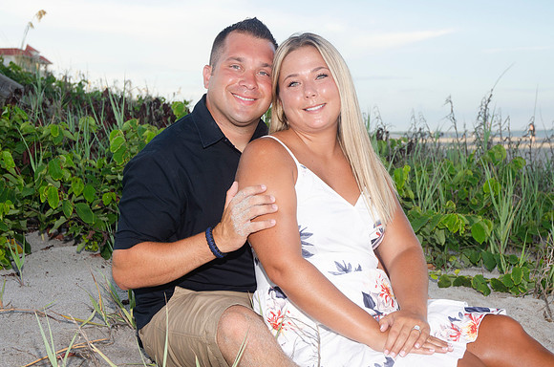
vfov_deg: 20.6
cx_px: 289
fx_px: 1007
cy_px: 192
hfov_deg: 30.7
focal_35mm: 66
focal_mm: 35
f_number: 5.6
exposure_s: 1/250
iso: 100
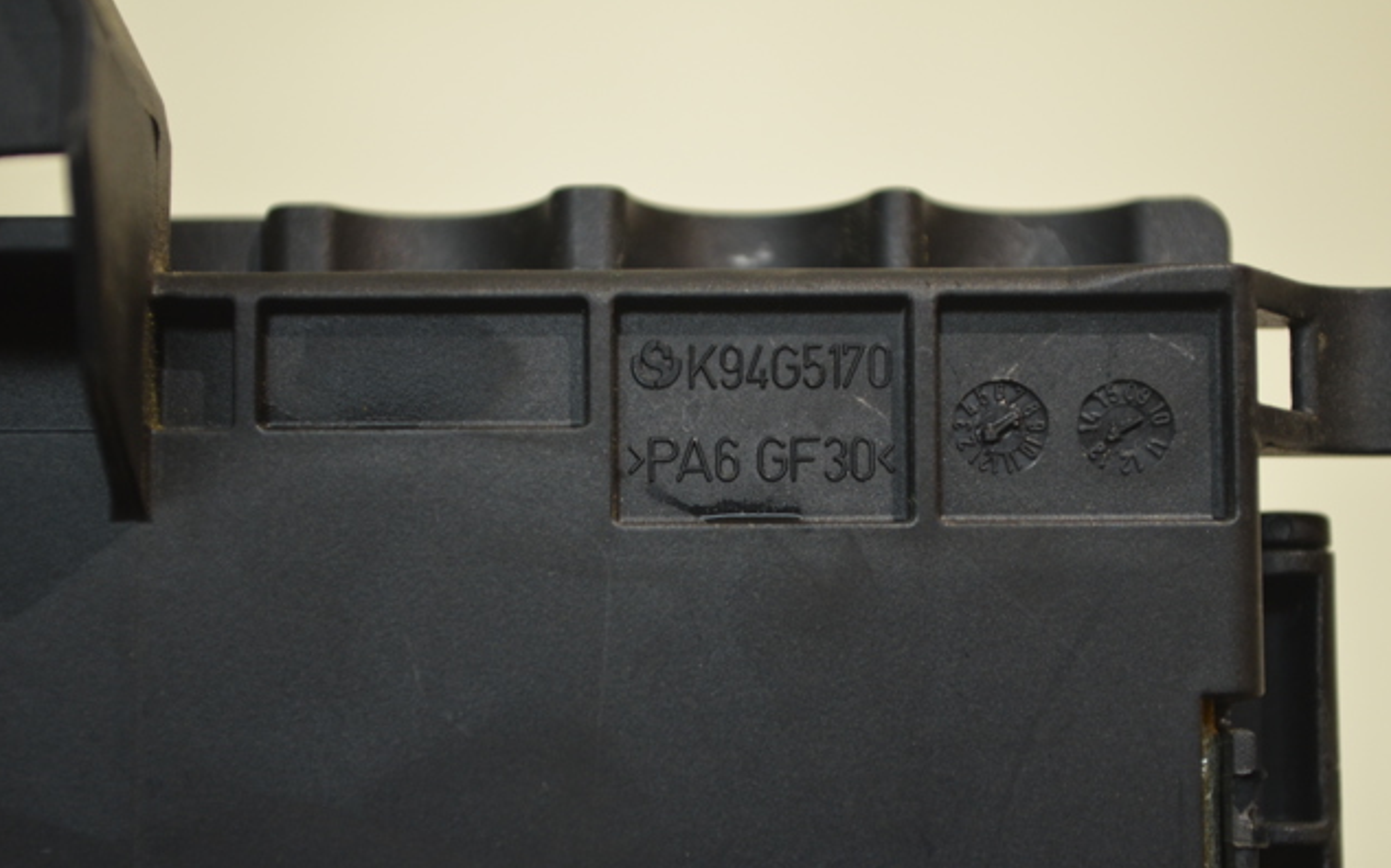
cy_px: 455
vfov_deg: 16.3
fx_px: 3032
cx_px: 691
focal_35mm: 80
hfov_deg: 25.8
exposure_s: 1/60
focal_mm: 52
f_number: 5.6
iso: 800
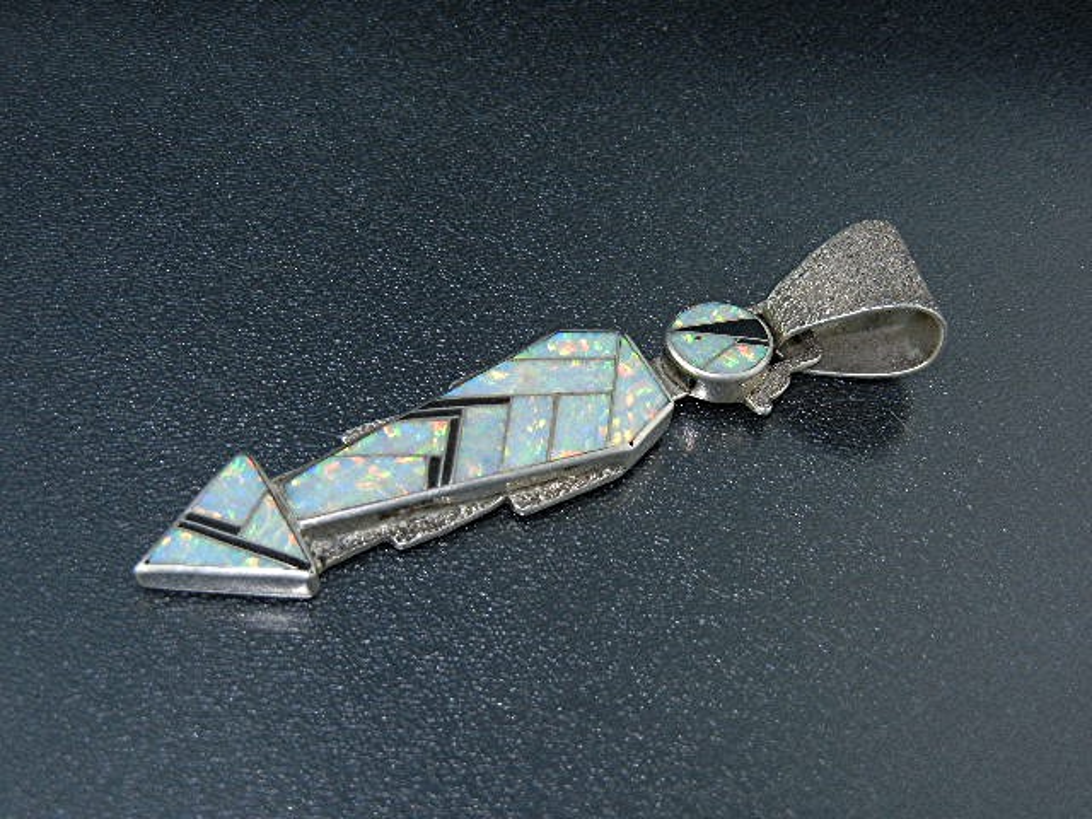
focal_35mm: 59
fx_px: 1861
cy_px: 410
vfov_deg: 24.8
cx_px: 546
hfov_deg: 32.7
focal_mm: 10.6
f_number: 4
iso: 261
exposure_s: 1/30
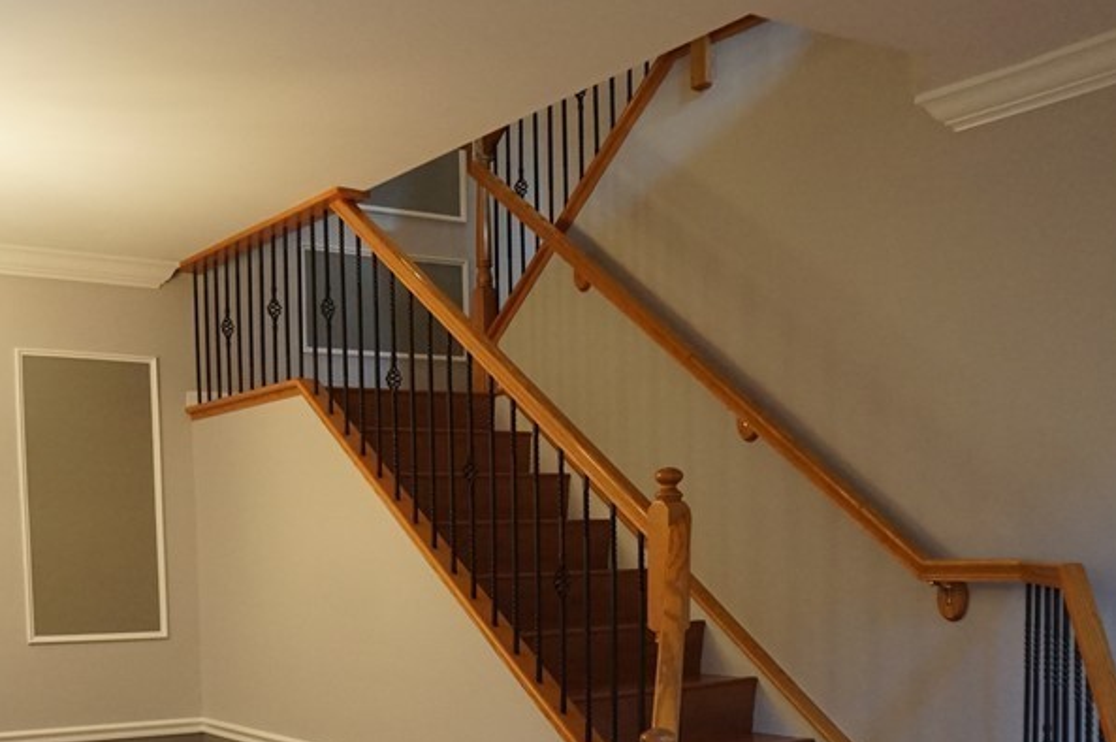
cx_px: 509
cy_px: 646
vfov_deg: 29.4
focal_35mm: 44
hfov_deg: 44.5
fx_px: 1362
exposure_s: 1/160
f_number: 3.5
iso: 2500
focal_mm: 16
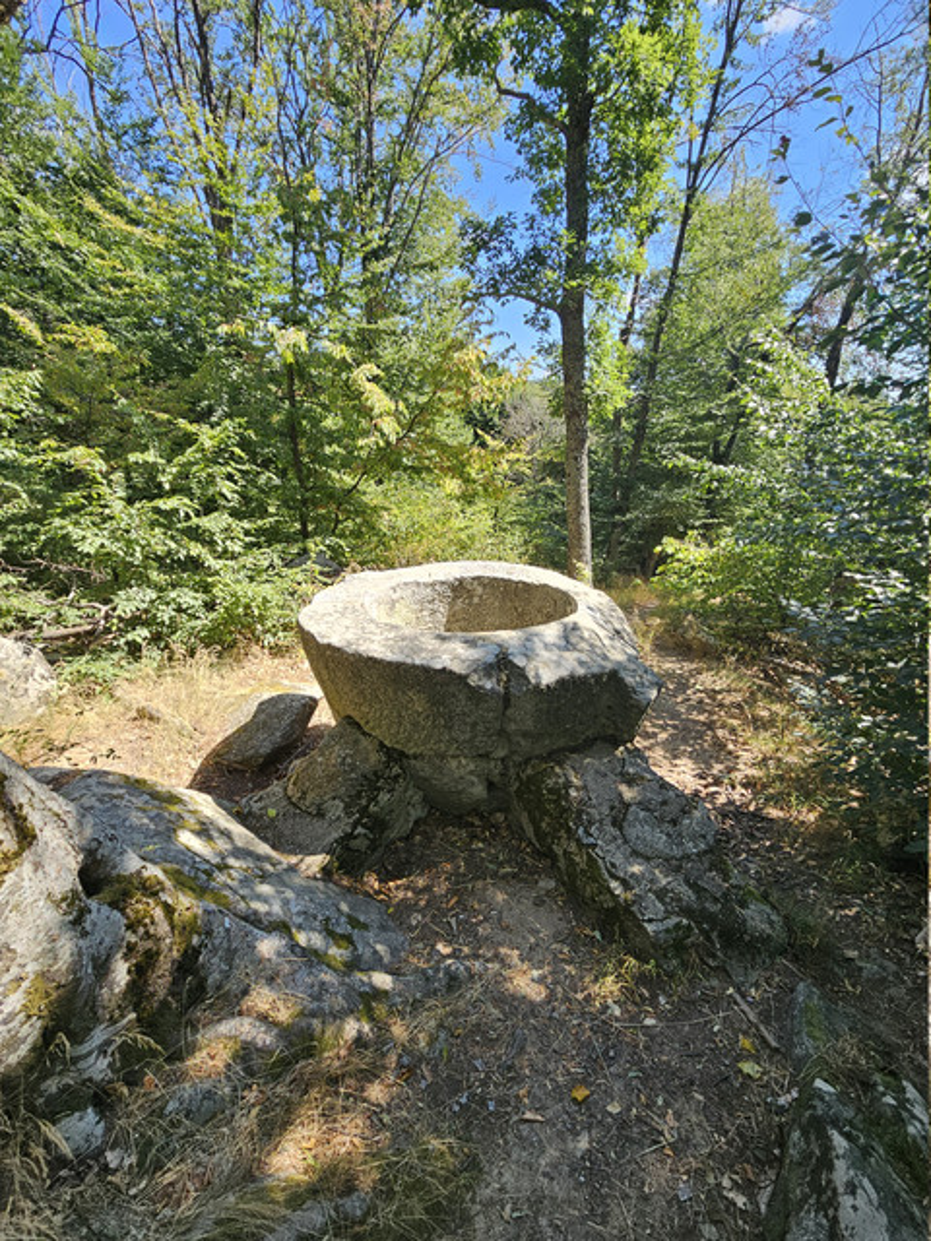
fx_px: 466
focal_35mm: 13
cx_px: 466
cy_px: 620
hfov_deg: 89.9
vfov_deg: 106.2
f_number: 2.2
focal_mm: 2.2
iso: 50
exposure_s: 1/447
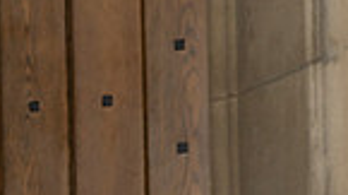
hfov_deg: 6.2
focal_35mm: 338
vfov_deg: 3.6
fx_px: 3114
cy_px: 279
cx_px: -309
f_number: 5
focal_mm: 62
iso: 400
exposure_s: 1/200
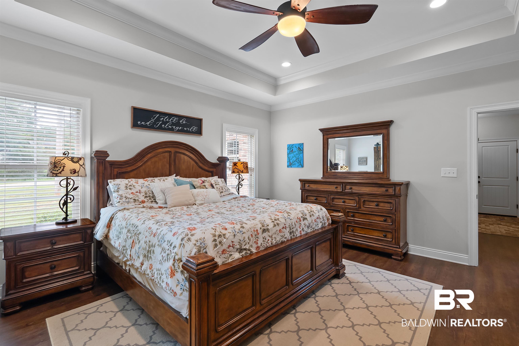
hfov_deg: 96.7
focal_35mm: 16
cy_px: 173
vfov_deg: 73.8
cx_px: 260
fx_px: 231
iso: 500
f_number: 8
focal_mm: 16
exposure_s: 1/10
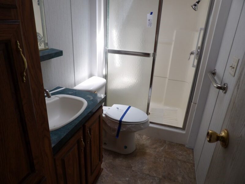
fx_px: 170
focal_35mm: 24
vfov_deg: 56.8
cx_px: 122
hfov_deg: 71.6
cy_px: 92
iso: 100
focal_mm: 4.3
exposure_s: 1/116
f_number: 3.2
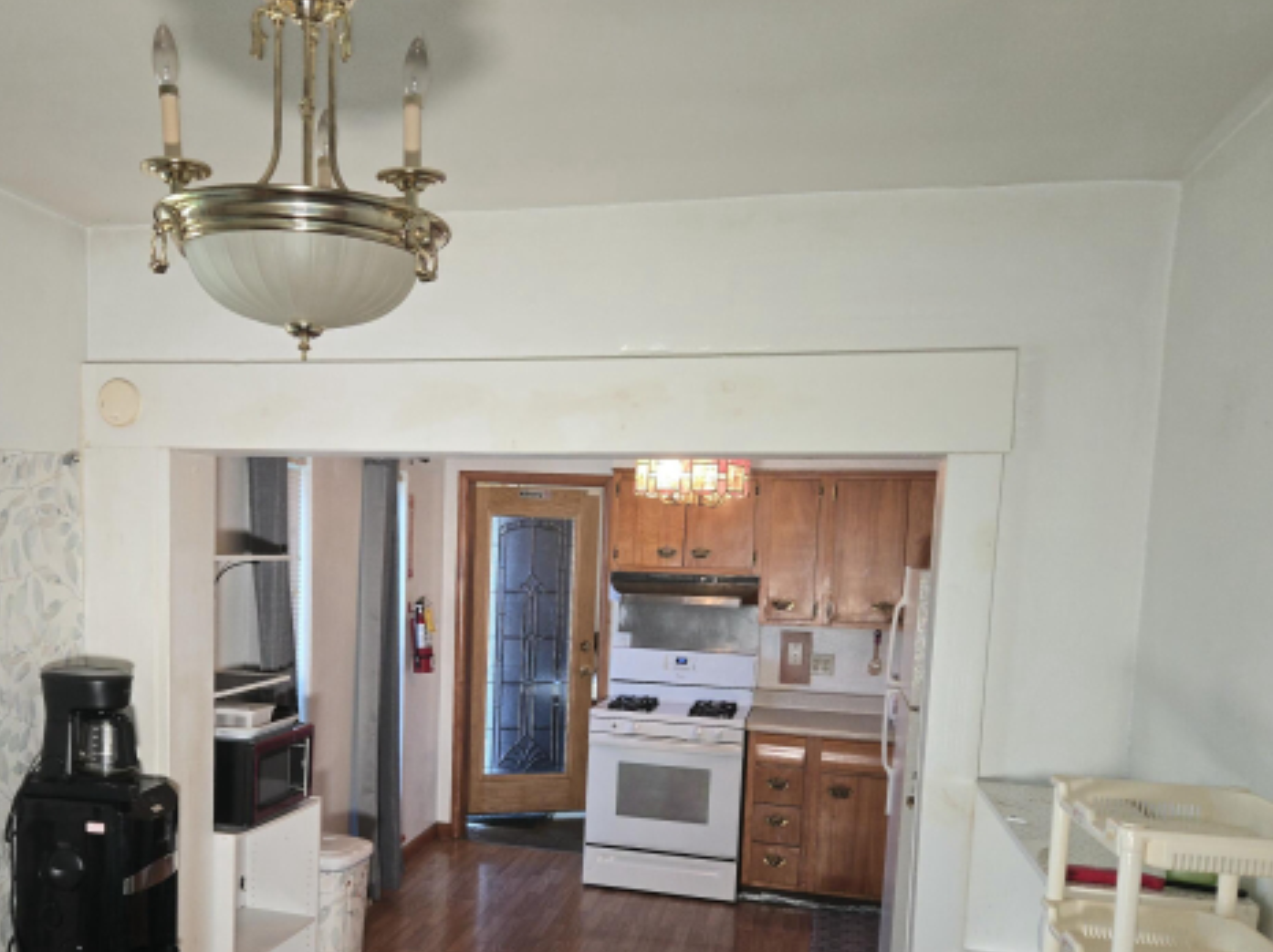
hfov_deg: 54.8
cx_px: 478
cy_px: 667
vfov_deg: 42.1
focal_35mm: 33
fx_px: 1213
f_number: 1.8
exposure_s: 1/60
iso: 125
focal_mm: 5.4
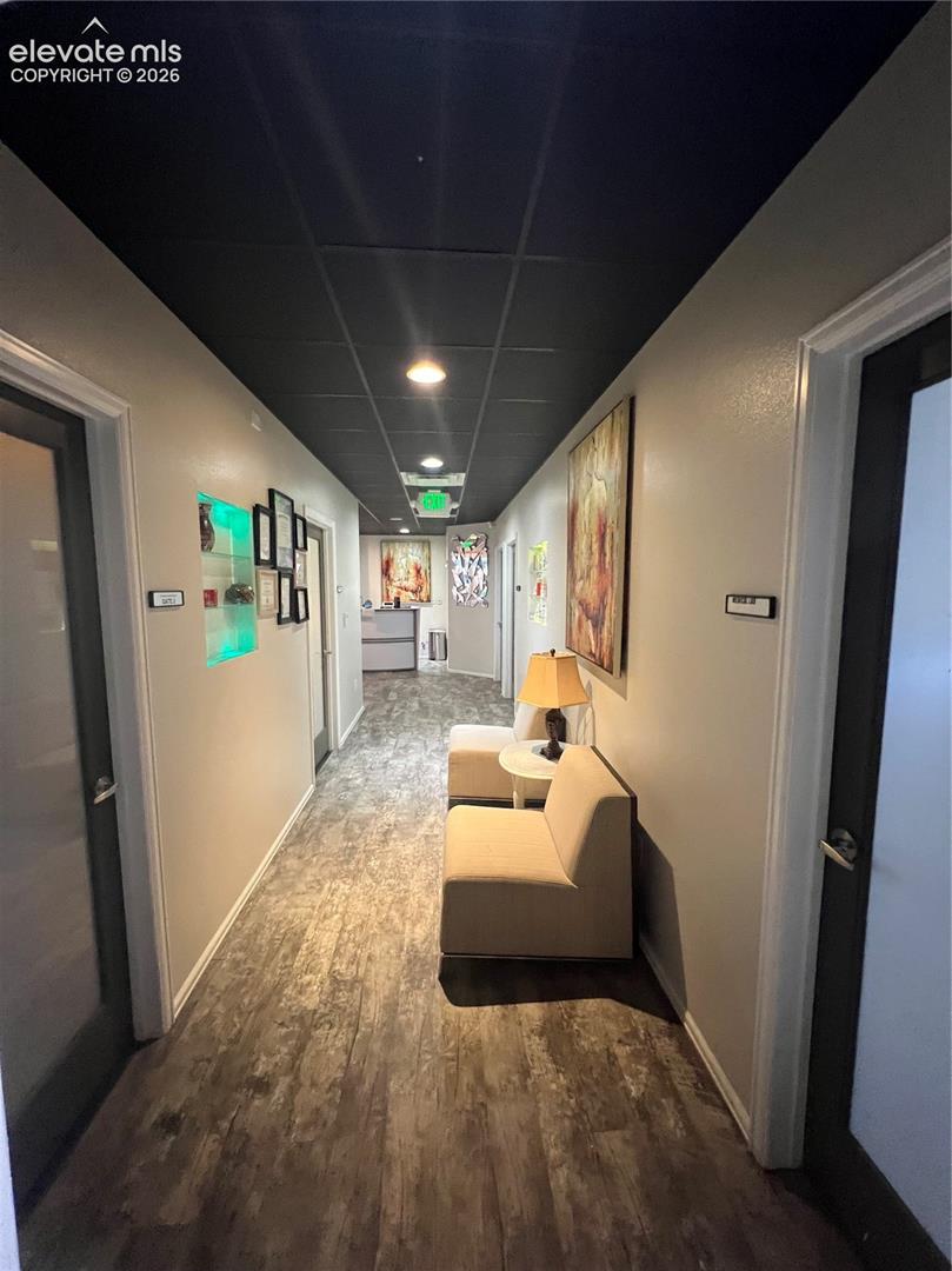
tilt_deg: -5.0
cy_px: 636
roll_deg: +1.2
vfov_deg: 106.2
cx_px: 476
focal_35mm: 13
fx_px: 477
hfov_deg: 89.9
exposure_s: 1/60
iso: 500
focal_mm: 1.57
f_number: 1.8
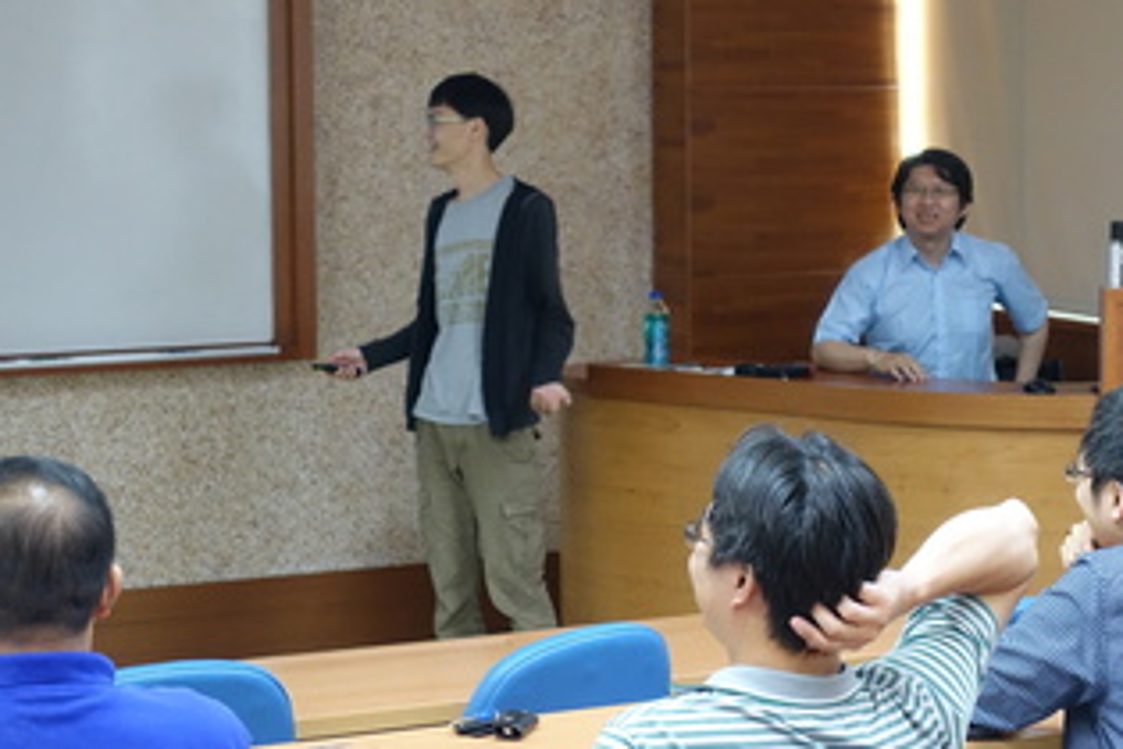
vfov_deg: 15.3
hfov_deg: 22.9
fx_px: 2776
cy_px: 280
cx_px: 578
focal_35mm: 89
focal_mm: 25.7
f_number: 2.8
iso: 1250
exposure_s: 1/80
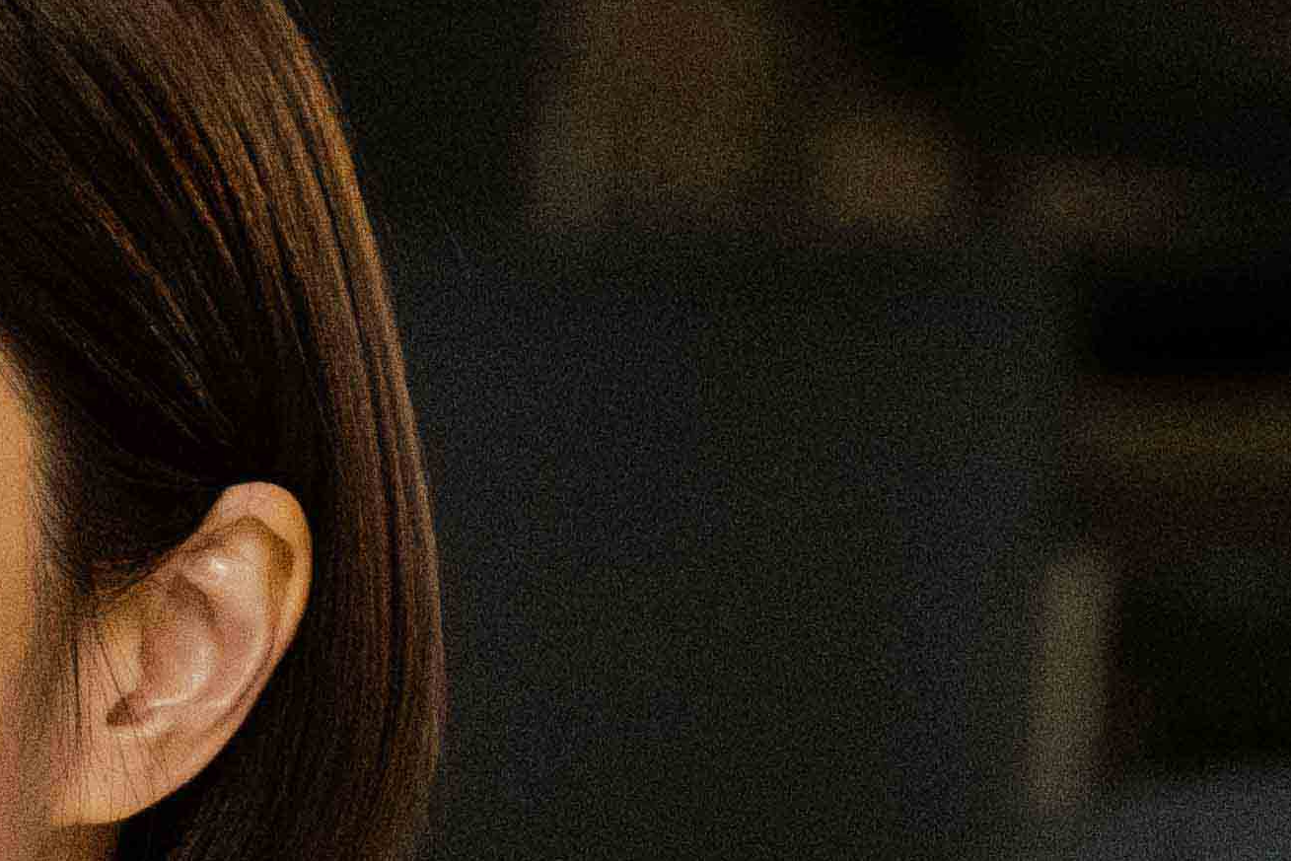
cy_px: 1716
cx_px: 35
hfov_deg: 2.7
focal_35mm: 758
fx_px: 27184
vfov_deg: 1.8
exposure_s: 1/160
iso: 3200
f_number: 4
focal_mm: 106
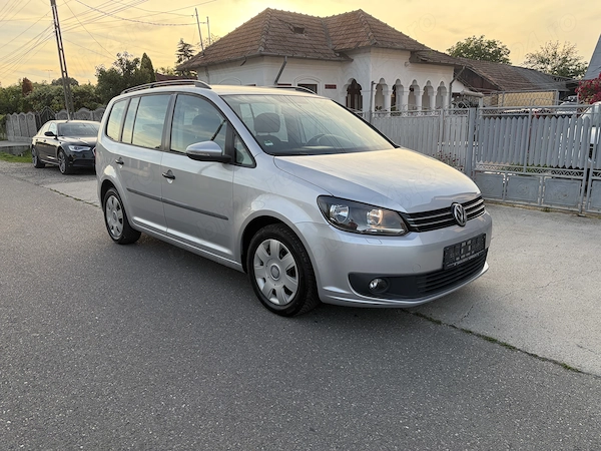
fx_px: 451
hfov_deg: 67.3
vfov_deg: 53.1
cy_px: 226
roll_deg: +1.0
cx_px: 300
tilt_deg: -13.4
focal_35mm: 26
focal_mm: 5.96
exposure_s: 1/531
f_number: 1.6
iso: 64
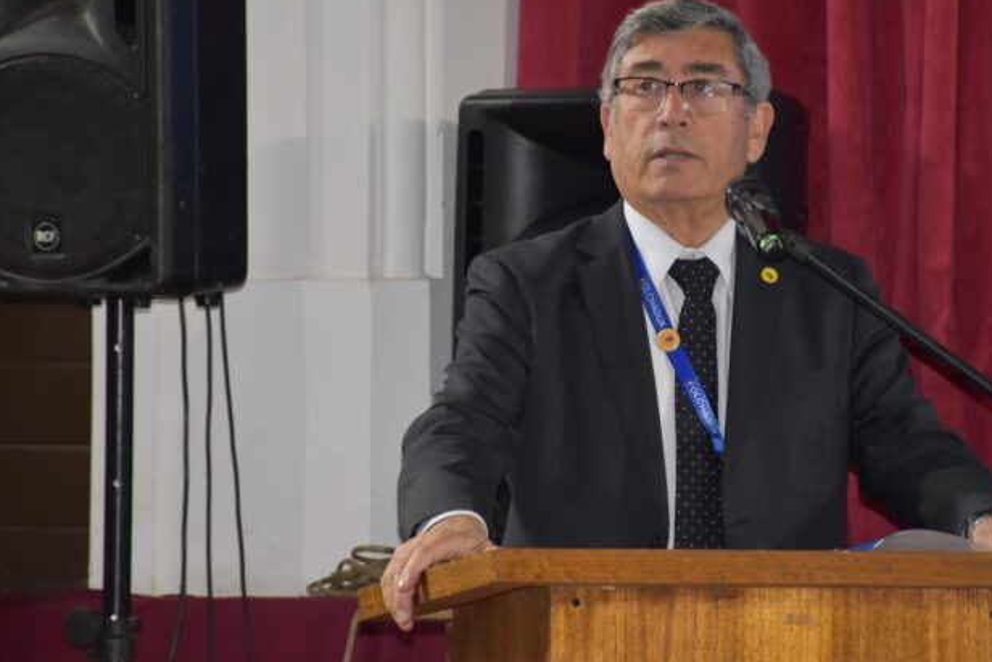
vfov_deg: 6.0
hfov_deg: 9.0
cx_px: 615
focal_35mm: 228
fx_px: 6284
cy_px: 292
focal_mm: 122
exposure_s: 1/125
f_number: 5.6
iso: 1600
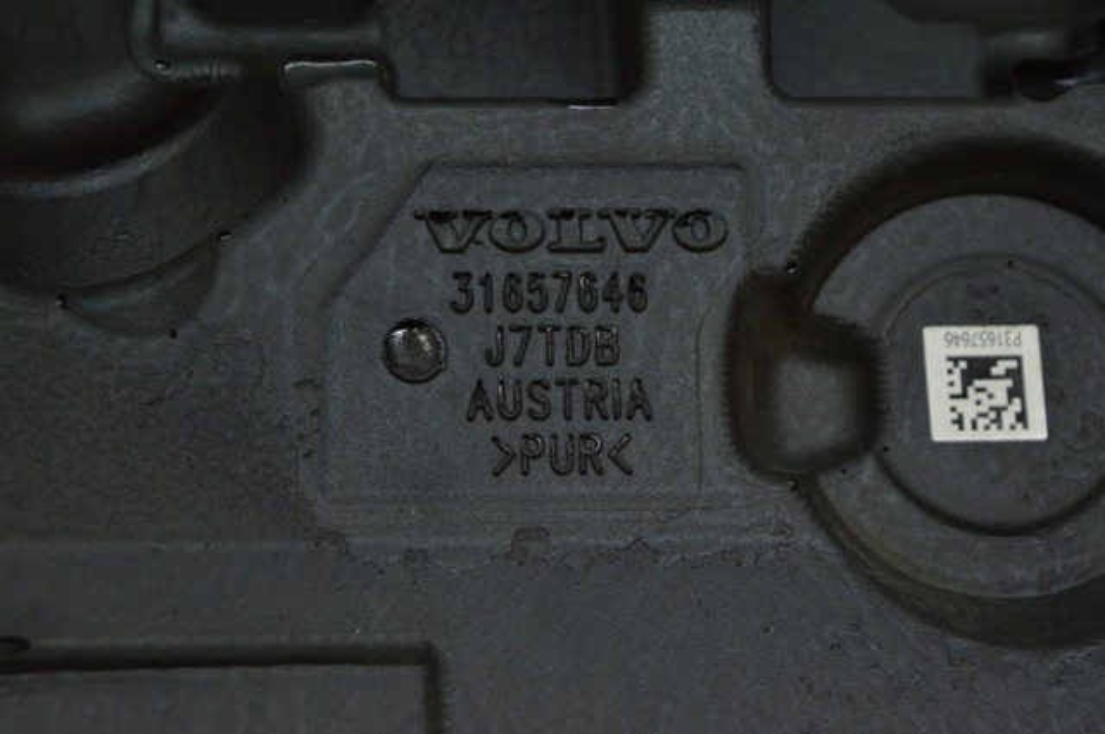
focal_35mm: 82
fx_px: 2529
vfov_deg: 16.5
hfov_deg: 24.6
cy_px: 367
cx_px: 552
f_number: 5.6
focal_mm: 55
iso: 400
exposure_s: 1/40
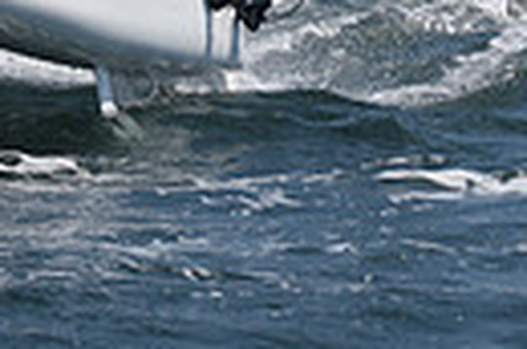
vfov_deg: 4.2
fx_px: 4571
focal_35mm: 313
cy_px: -743
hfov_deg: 6.5
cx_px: -205
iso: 250
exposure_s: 1/1250
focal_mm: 70
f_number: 5.6
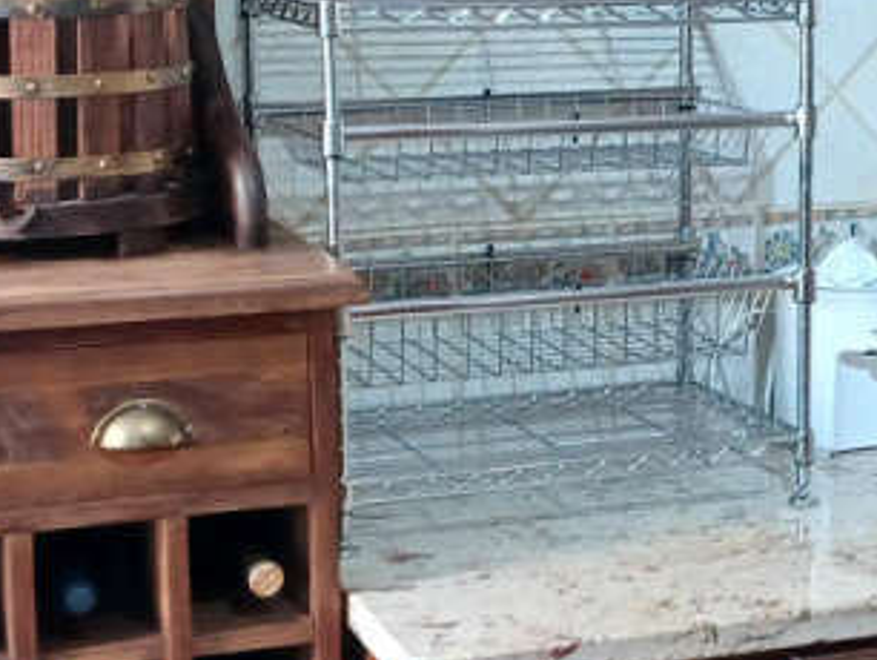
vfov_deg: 15.1
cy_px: 296
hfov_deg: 19.7
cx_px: 765
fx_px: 2485
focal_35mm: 98
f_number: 1.8
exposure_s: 1/33
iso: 400
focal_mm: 4.6
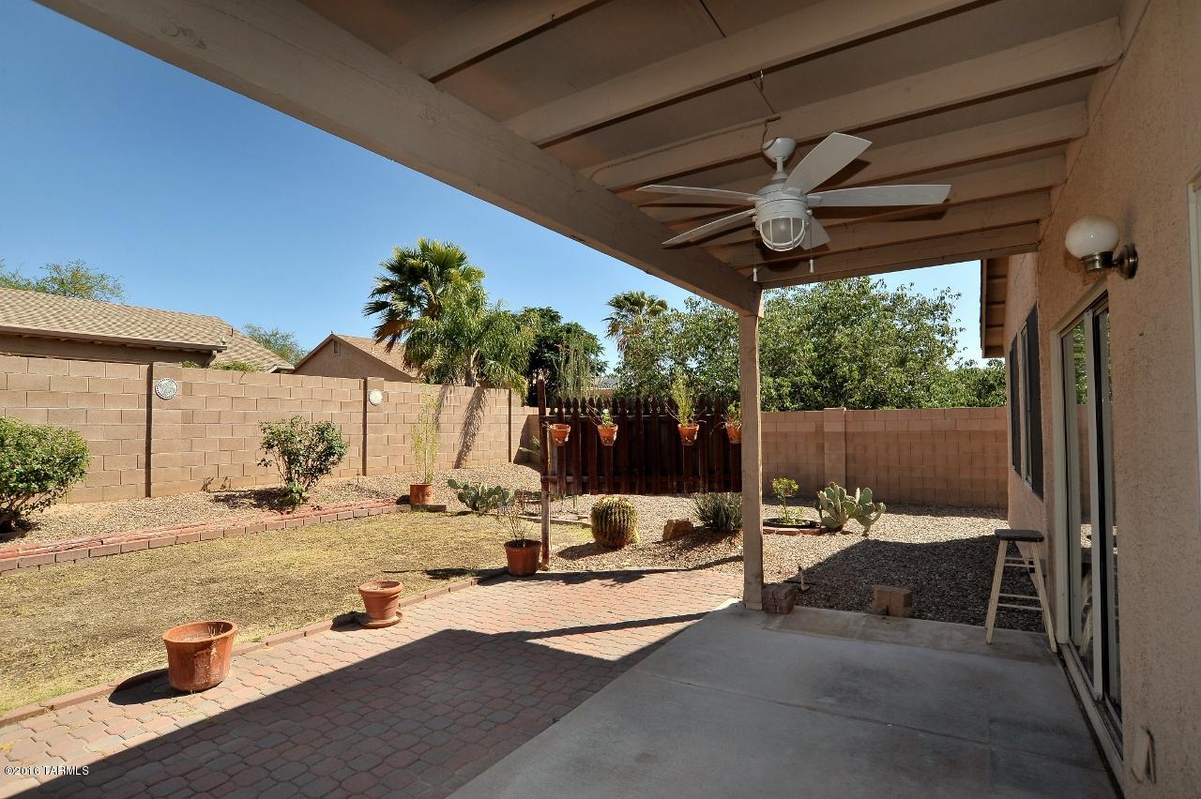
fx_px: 600
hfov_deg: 90.0
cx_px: 600
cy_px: 400
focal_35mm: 18
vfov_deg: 67.3
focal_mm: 18
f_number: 13
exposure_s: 1/320
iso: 320
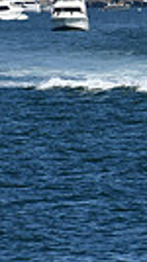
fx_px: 8055
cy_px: 15
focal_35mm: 1158
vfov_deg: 1.9
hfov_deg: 1.0
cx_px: 427
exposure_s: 1/1600
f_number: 7.1
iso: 200
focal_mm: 170
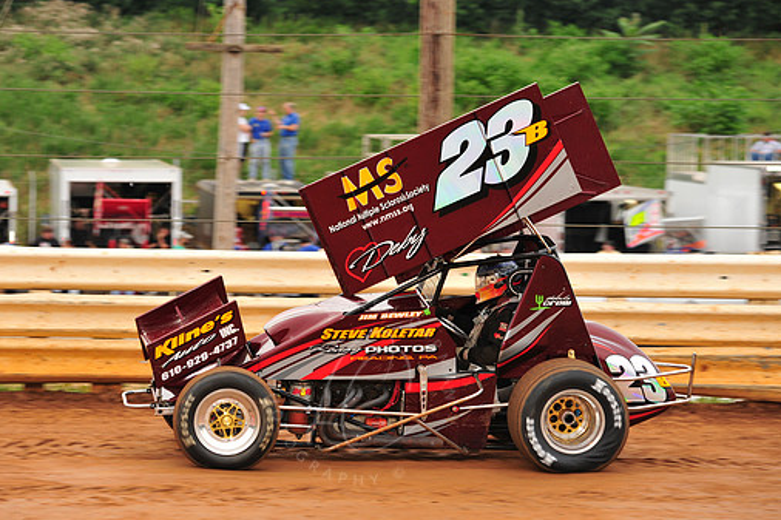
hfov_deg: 10.6
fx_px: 4229
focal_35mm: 195
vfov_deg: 7.0
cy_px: 250
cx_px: 361
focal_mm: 170
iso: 640
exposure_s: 1/200
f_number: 5.6
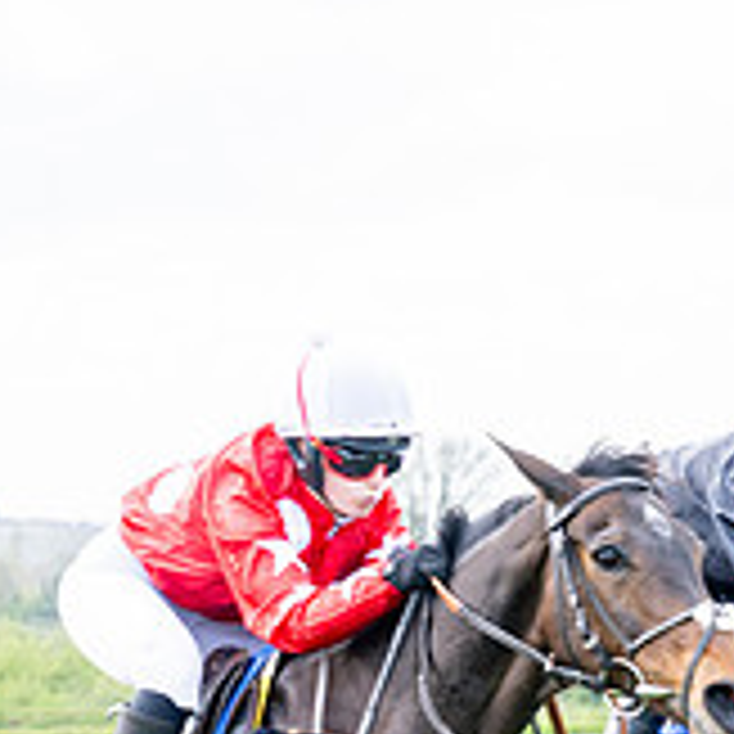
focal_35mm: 275
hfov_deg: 6.3
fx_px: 6597
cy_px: 737
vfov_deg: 6.3
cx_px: 862
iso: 400
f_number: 4
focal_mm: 70
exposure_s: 1/1000
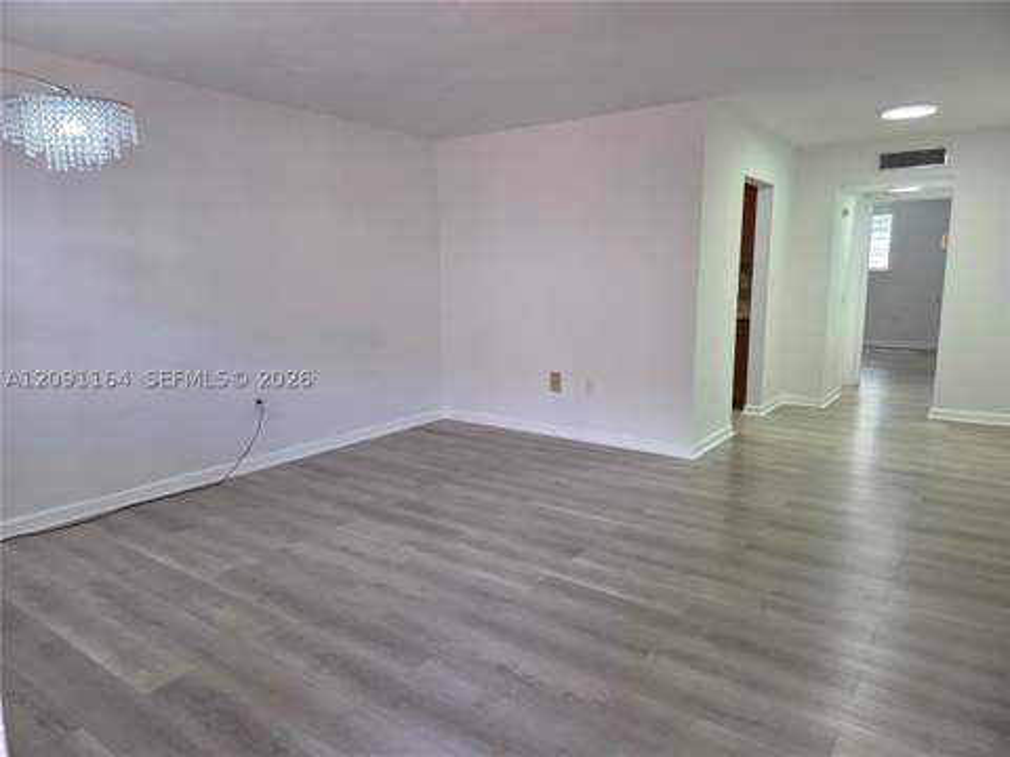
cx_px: 505
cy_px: 378
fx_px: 671
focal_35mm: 23
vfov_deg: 58.9
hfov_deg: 73.9
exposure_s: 1/120
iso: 200
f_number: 1.8
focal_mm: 5.4
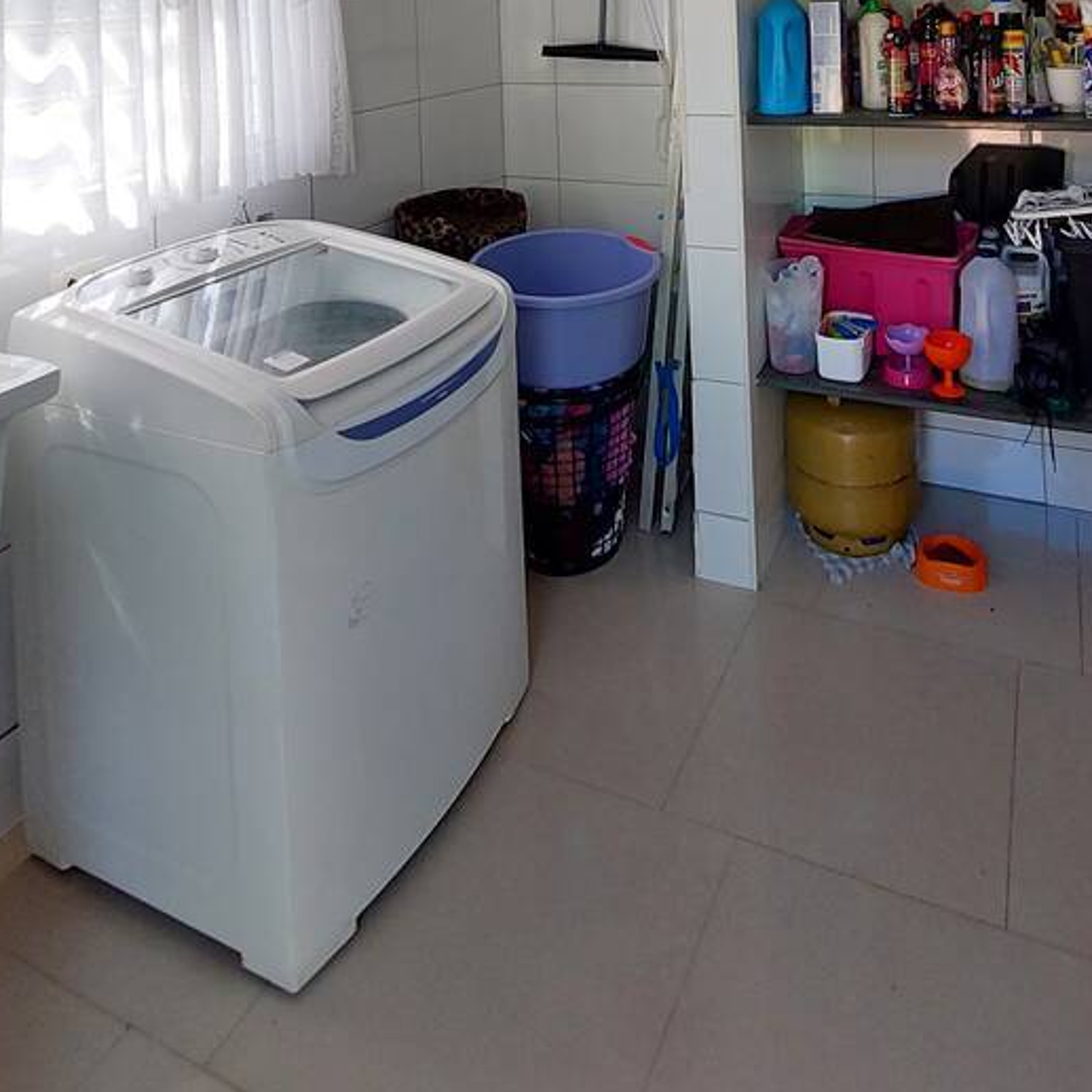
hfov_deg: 64.3
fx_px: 857
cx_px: 663
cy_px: 8
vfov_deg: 52.2
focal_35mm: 24
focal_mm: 1.74
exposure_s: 1/60
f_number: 2.2
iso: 50
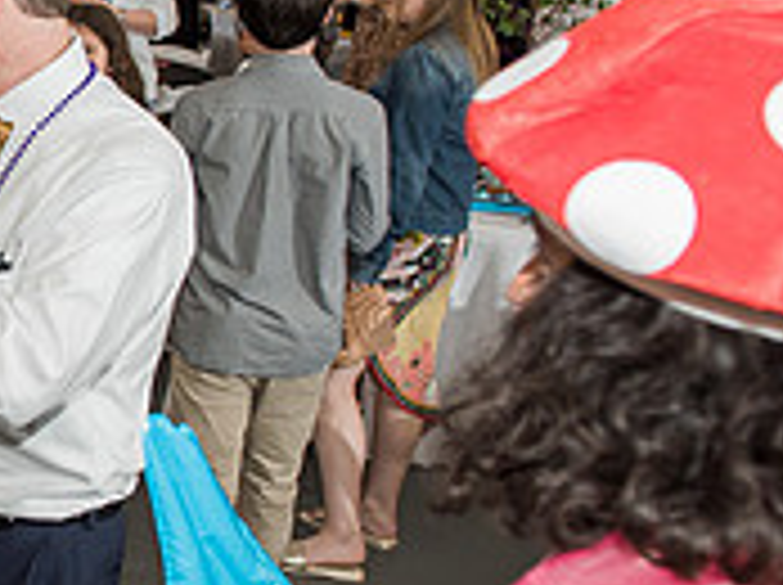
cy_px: 272
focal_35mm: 77
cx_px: -360
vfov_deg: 19.1
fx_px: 1739
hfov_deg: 21.6
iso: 800
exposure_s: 1/100
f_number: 4
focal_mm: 24
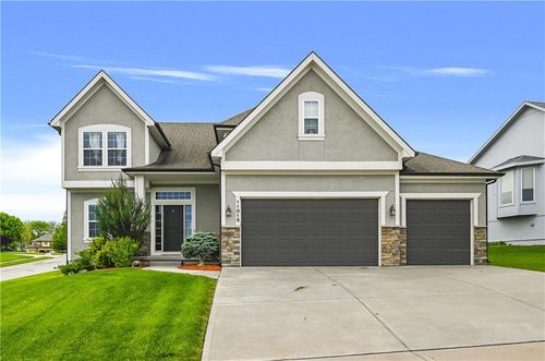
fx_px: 279
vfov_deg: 65.7
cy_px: 180
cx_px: 272
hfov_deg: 88.6
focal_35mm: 18
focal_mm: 18.5
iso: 800
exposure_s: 1/1250
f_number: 9
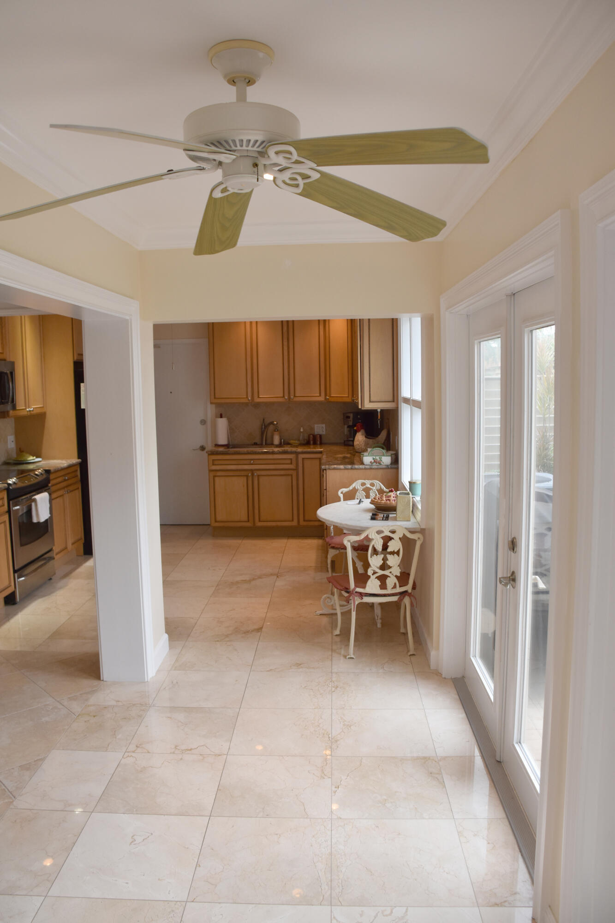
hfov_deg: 43.6
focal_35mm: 30
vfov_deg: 61.9
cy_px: 462
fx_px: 769
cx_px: 308
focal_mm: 20
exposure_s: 1/100
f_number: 5
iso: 400
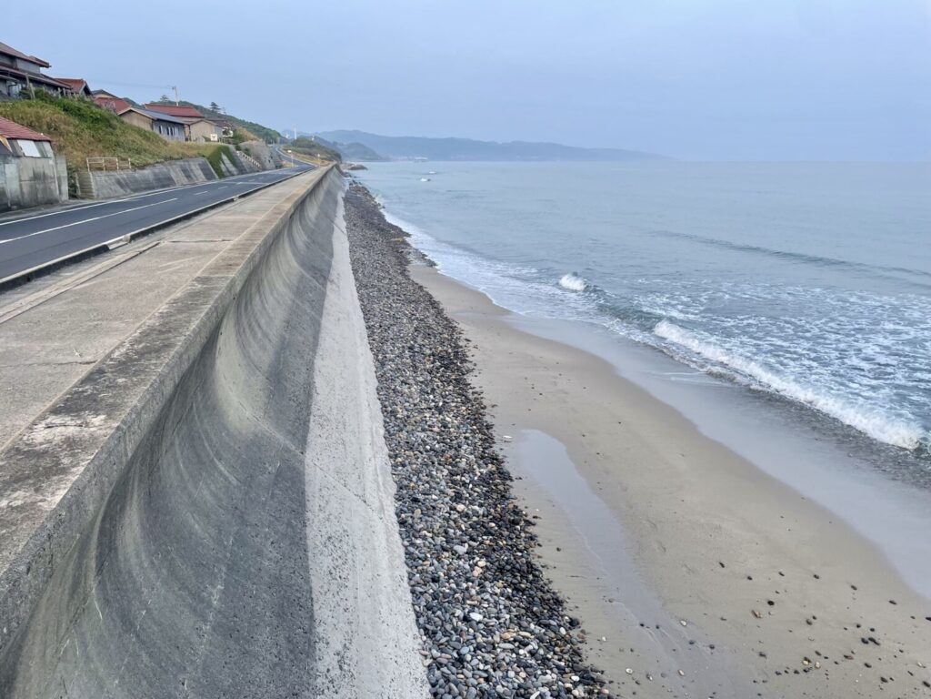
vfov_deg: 53.1
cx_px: 466
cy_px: 350
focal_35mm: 26
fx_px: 699
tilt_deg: -14.3
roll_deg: +0.3
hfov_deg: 67.3
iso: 32
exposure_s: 1/458
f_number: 1.6
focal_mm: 4.2
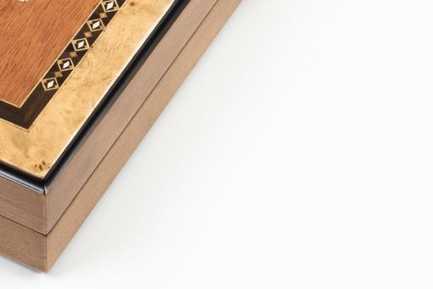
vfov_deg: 6.6
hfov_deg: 9.9
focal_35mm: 206
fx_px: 2478
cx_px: 19
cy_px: -122
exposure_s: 1/160
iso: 200
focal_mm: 70
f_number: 22
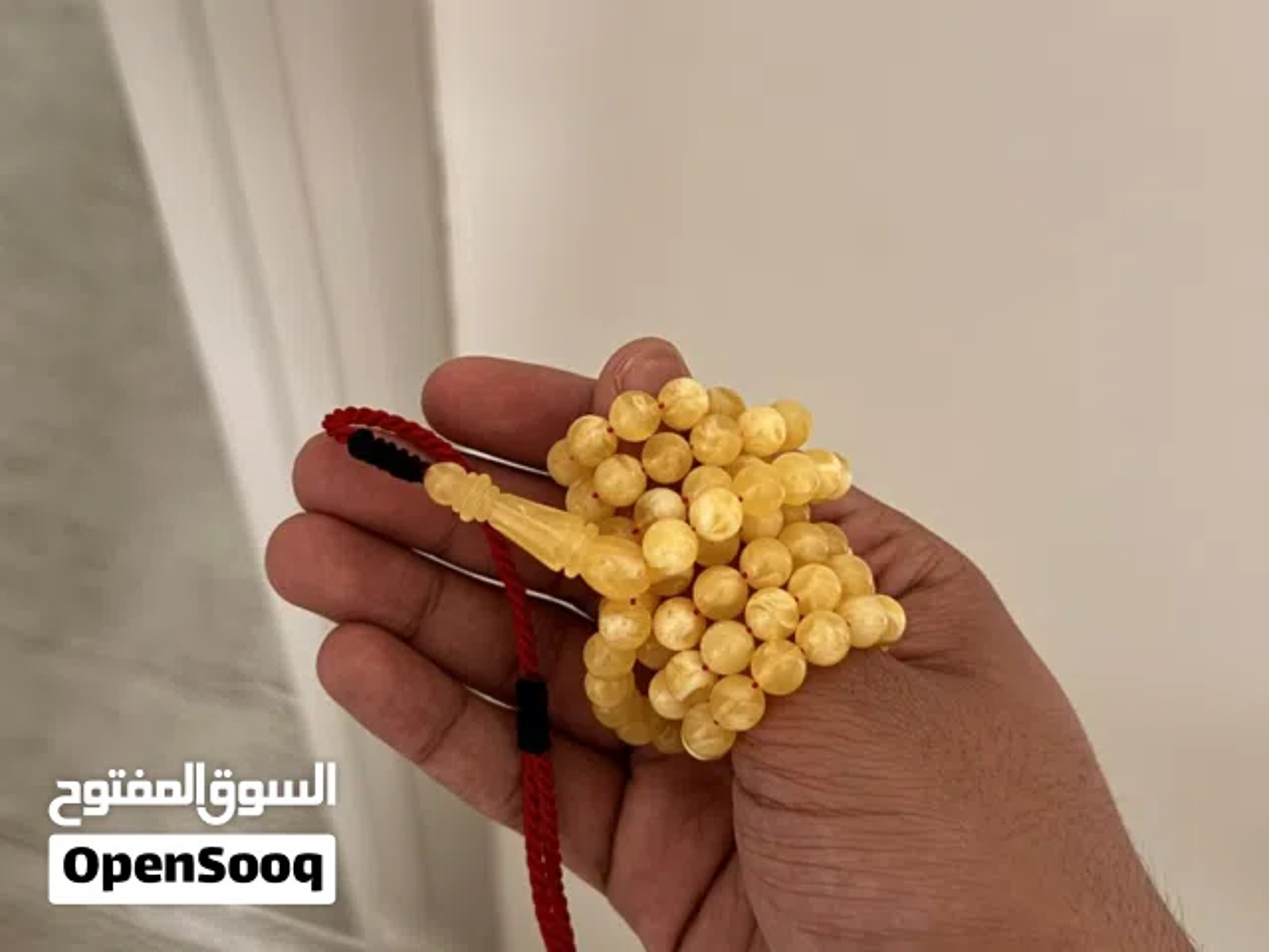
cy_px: 476
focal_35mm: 24
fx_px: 880
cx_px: 634
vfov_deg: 56.8
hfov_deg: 71.6
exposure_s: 1/60
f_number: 1.78
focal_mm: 6.76
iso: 500
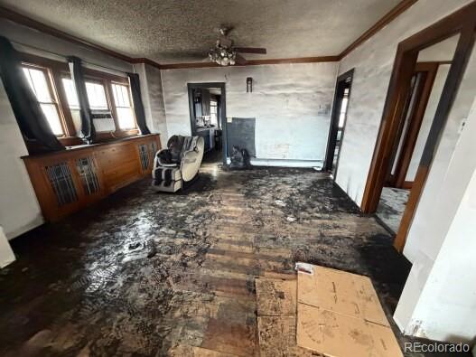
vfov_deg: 85.7
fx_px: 192
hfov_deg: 102.1
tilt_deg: -19.2
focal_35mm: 14
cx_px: 238
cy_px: 178
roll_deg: +1.6
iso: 800
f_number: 2.2
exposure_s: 1/60
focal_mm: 2.22
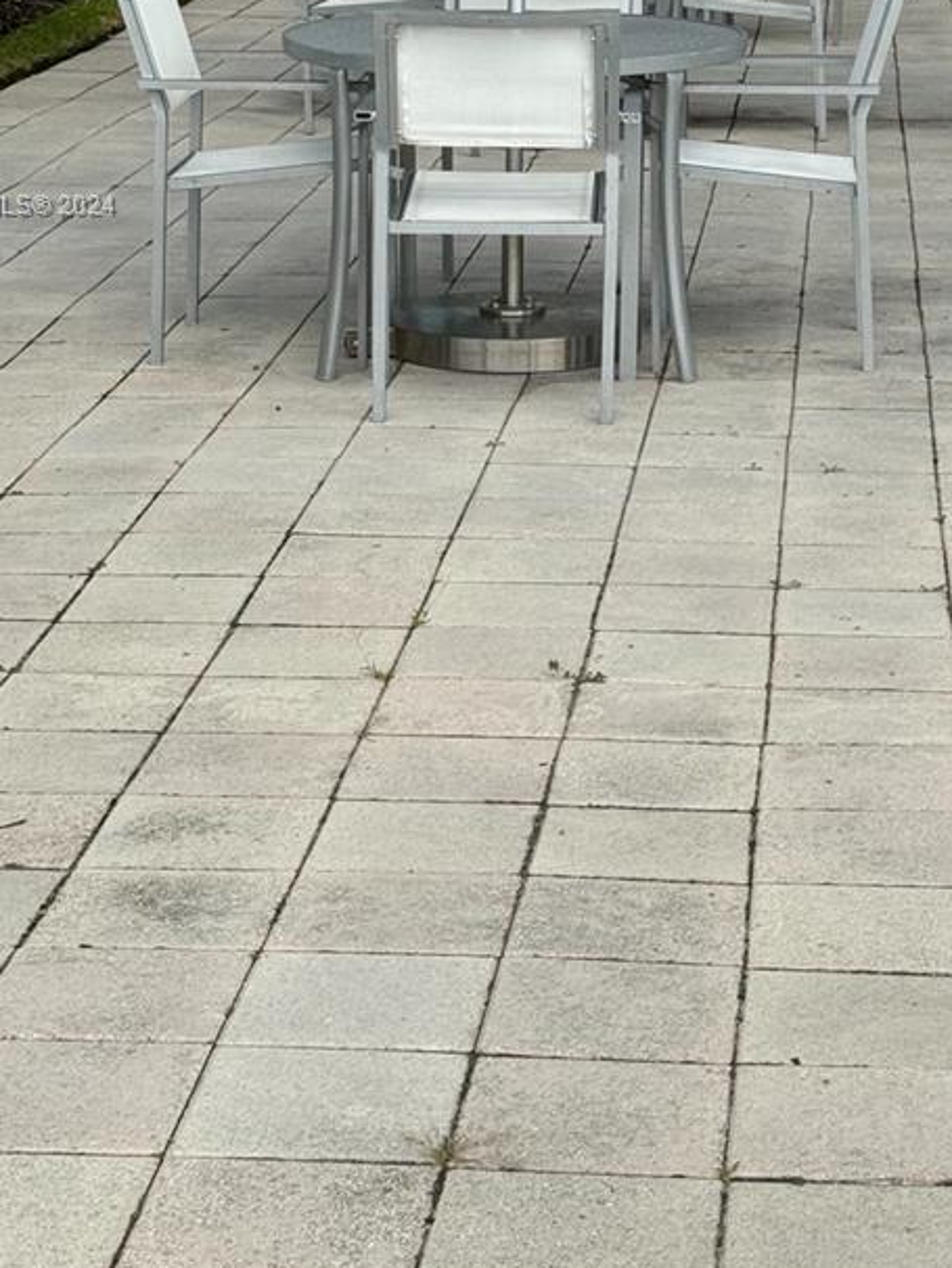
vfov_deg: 20.4
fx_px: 3481
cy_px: 207
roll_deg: -0.4
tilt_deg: -9.4
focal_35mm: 95
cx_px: 674
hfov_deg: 15.5
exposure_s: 1/3257
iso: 64
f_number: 1.78
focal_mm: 6.76
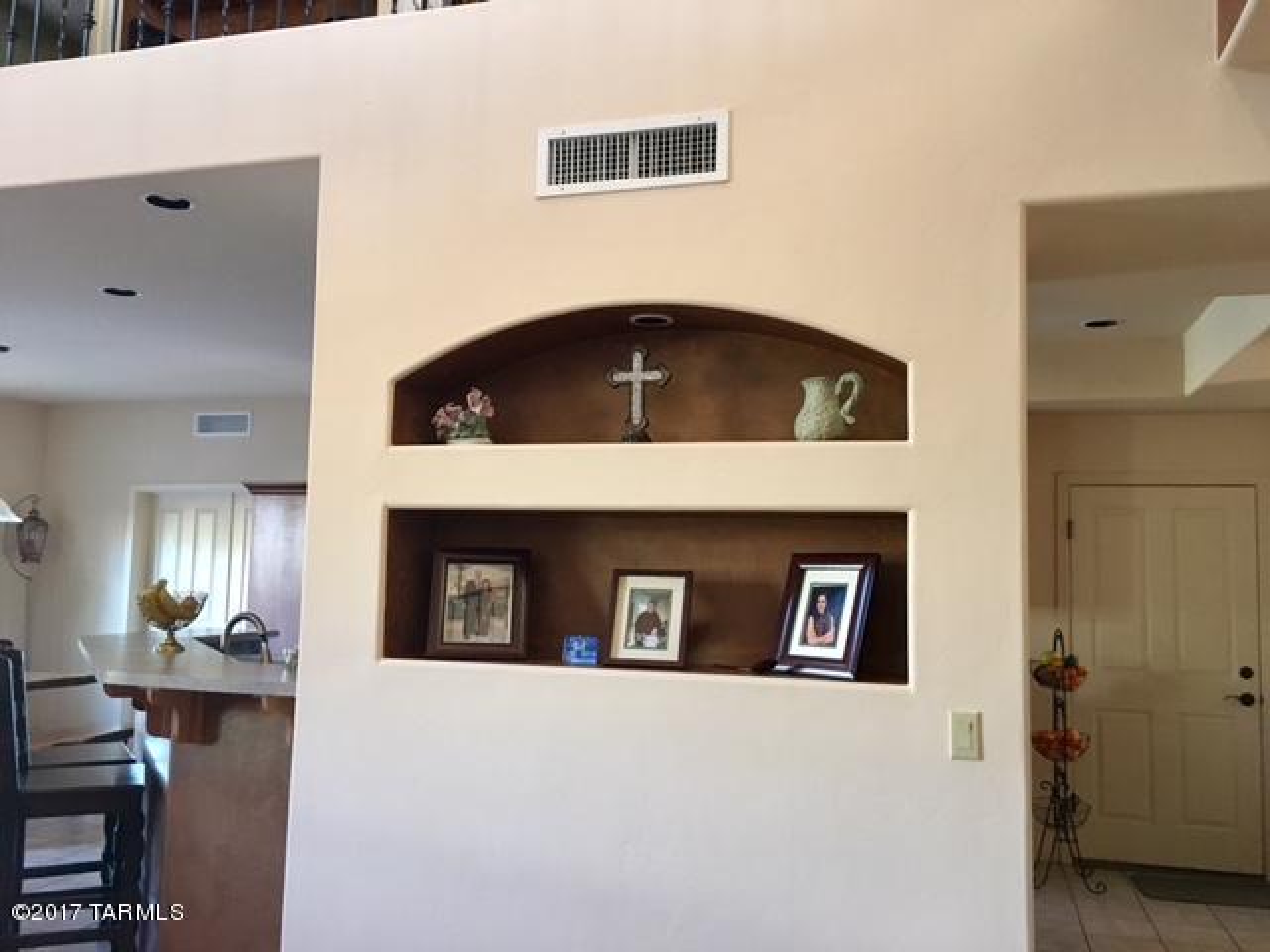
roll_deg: -0.2
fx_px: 1064
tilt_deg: +4.7
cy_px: 476
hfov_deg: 61.7
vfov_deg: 48.2
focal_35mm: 29
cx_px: 635
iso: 200
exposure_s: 1/30
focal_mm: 4.15
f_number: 2.2
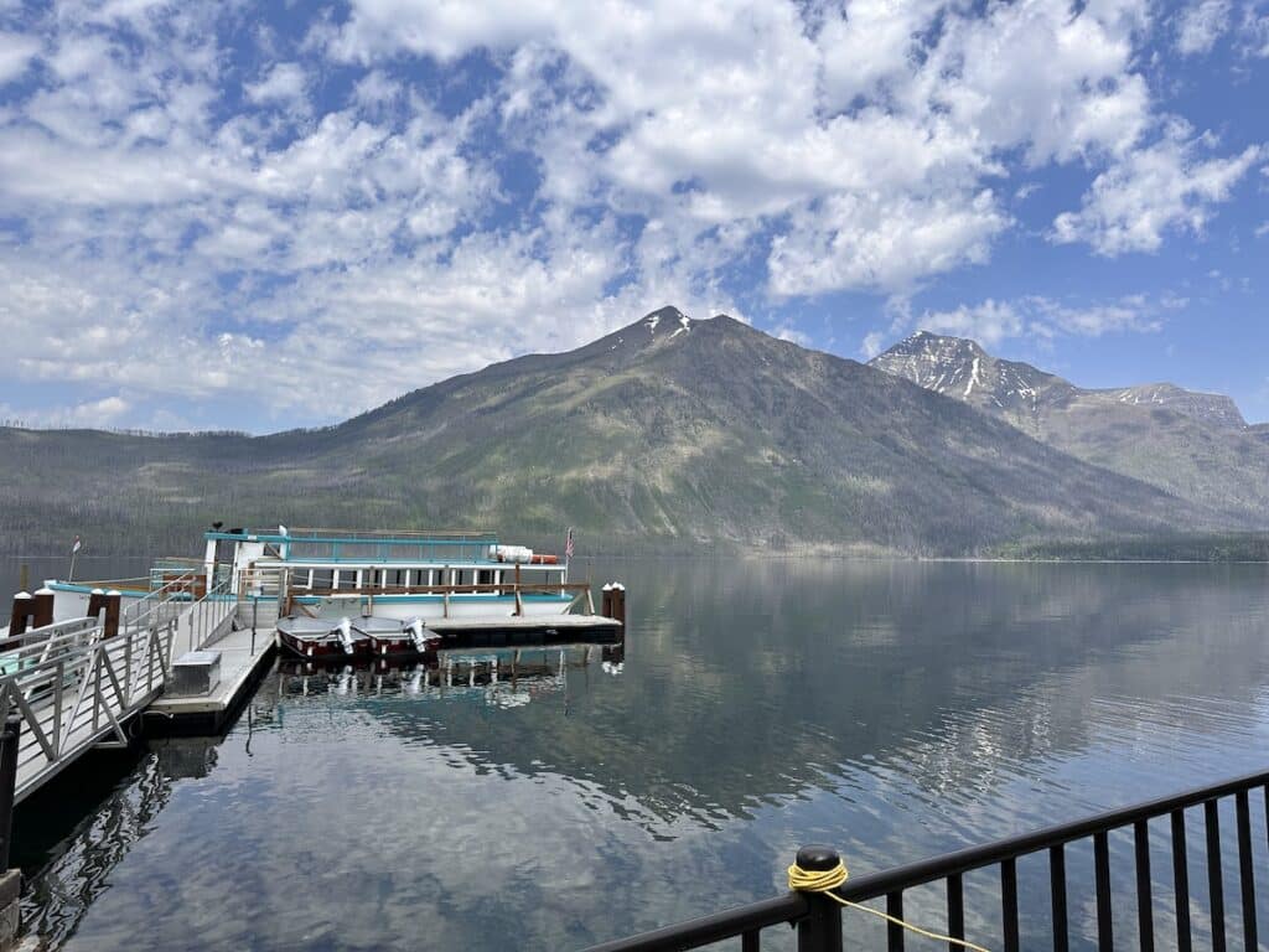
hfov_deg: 71.6
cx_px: 634
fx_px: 880
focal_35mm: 24
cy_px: 476
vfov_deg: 56.8
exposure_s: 1/5848
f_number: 1.78
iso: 80
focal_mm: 6.86
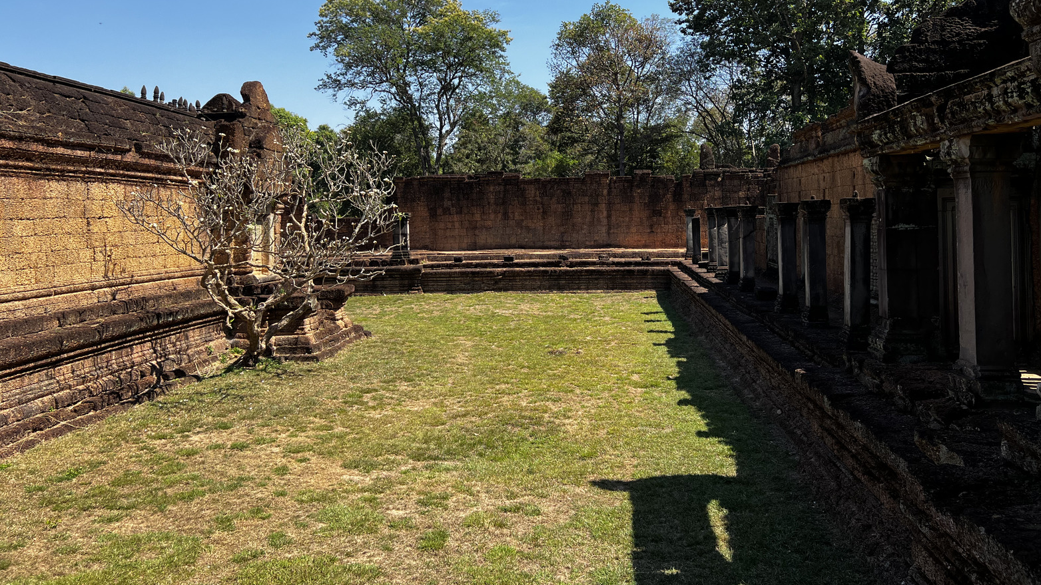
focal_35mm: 29
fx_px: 800
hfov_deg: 66.1
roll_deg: +1.0
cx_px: 532
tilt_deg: +0.6
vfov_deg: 39.8
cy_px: 206
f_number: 1.5
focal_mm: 5.7
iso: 50
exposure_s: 1/2299
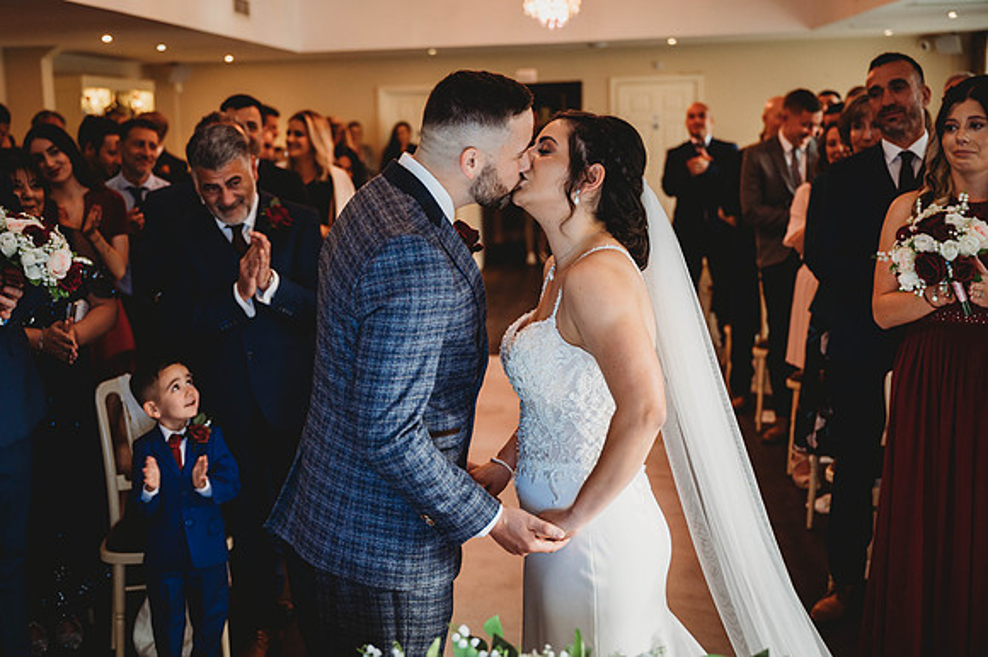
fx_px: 1354
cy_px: 344
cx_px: 446
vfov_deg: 27.3
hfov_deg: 40.1
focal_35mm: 49
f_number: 2.8
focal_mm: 45
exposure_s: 1/160
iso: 1600
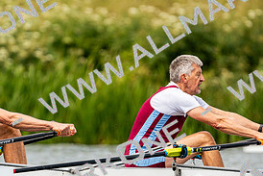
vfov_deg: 1.1
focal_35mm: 1269
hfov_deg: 1.6
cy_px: 117
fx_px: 9275
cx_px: 157
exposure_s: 1/2000
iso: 320
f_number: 6.3
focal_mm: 600
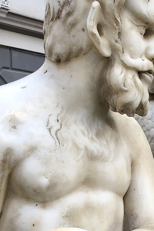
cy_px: 182
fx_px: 559
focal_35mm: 87
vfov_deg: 23.1
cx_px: 258
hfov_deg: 14.2
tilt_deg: -0.9
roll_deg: +0.9
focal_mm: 3.99
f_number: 1.8
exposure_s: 1/120
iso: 25
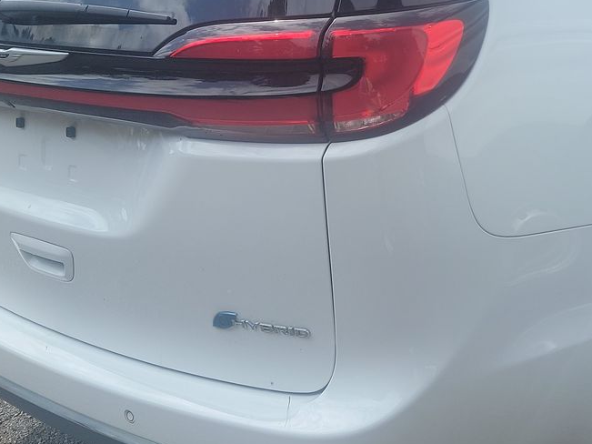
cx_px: 453
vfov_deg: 24.3
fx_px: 1009
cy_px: 77
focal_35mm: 59
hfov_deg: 32.0
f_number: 1.8
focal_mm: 6.7
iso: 50
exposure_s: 1/476
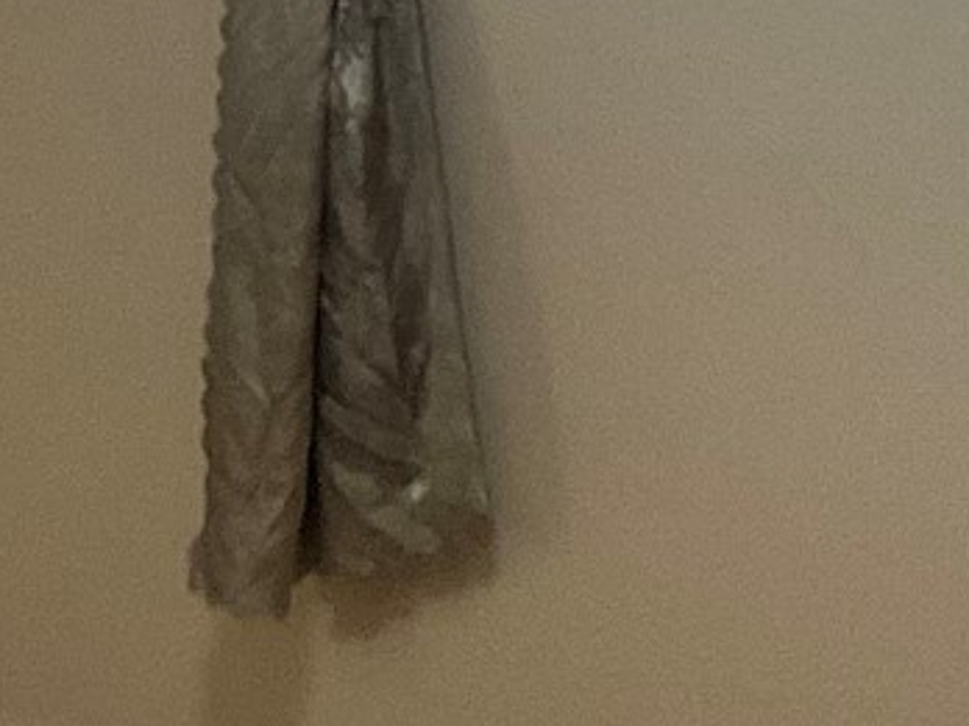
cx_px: 106
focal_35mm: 160
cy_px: -426
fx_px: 4479
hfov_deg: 12.3
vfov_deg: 9.0
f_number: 1.8
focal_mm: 3
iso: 160
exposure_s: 1/60
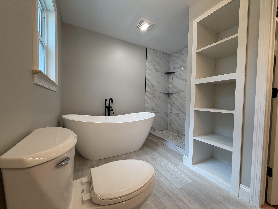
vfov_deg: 85.7
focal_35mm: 14
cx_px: 139
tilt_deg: -1.4
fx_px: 112
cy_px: 104
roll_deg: -0.4
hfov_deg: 102.1
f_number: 2.2
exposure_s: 1/120
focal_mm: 2.22
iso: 200
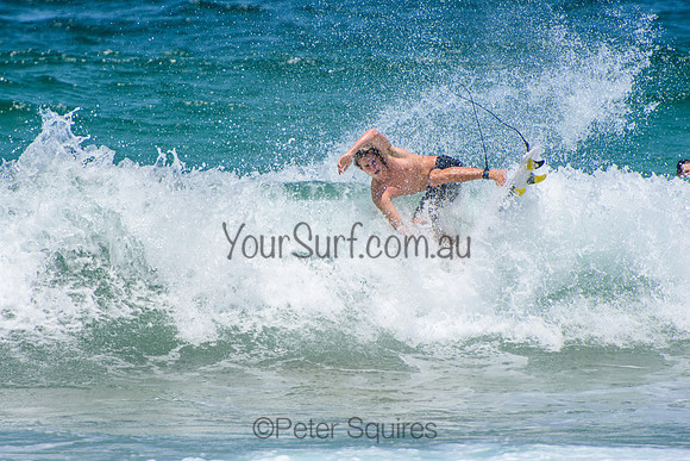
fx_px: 11502
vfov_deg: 2.3
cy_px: 230
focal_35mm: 600
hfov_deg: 3.4
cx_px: 345
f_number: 5.6
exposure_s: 1/2000
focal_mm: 400
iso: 250
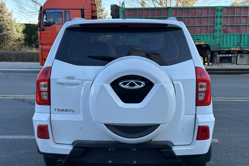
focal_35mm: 50
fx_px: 346
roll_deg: -0.3
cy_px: 91
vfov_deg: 27.0
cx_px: 124
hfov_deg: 39.6
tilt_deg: -8.5
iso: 64
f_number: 1.78
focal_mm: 6.86
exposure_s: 1/642
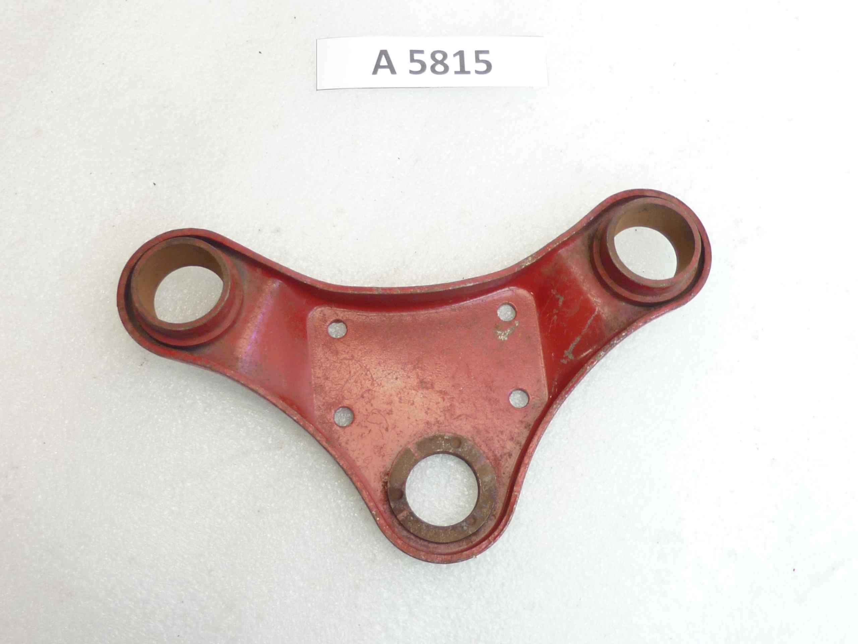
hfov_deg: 49.0
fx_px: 942
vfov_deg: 37.7
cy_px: 322
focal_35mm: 38
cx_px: 429
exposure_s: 1/13
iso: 80
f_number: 3.3
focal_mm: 4.4
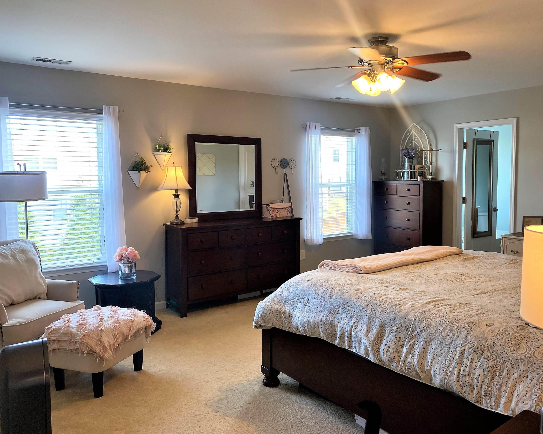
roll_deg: +0.5
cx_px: 279
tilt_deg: -4.1
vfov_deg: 51.5
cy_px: 216
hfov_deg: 62.2
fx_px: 450
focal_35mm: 28
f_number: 1.8
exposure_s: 1/120
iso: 125
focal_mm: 4.25
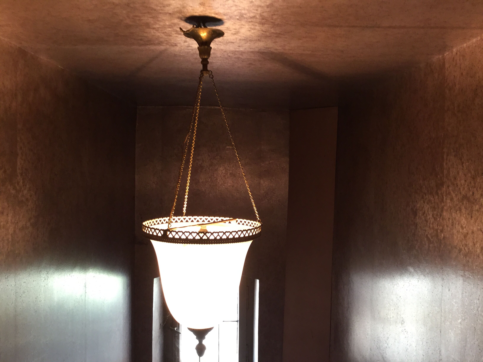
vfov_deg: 45.4
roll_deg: -2.8
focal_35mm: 31
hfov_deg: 58.4
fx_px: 433
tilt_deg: -3.4
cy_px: 181
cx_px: 242
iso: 100
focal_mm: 3.3
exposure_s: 1/33
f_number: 2.4
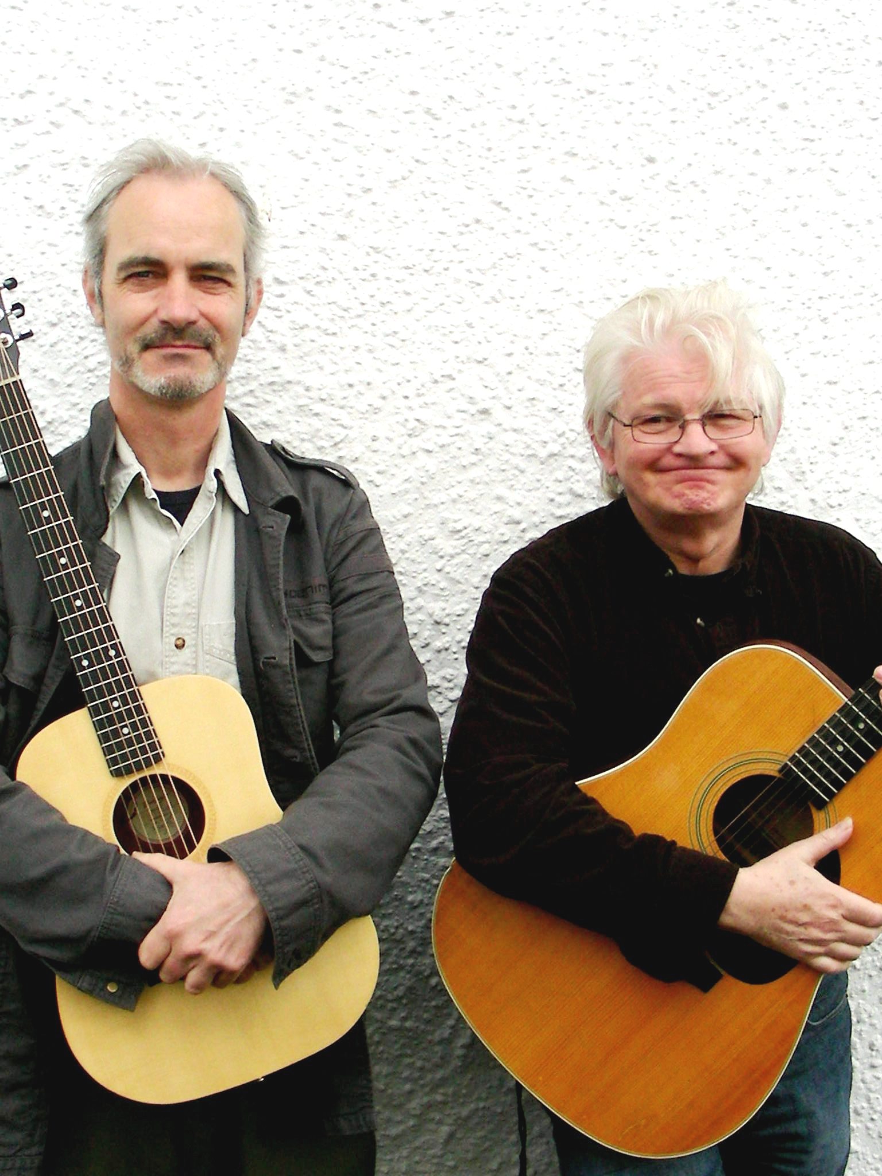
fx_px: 1291
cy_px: 588
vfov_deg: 49.0
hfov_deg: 37.7
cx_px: 441
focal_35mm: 38
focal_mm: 6.3
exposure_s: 1/239
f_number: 4
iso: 50
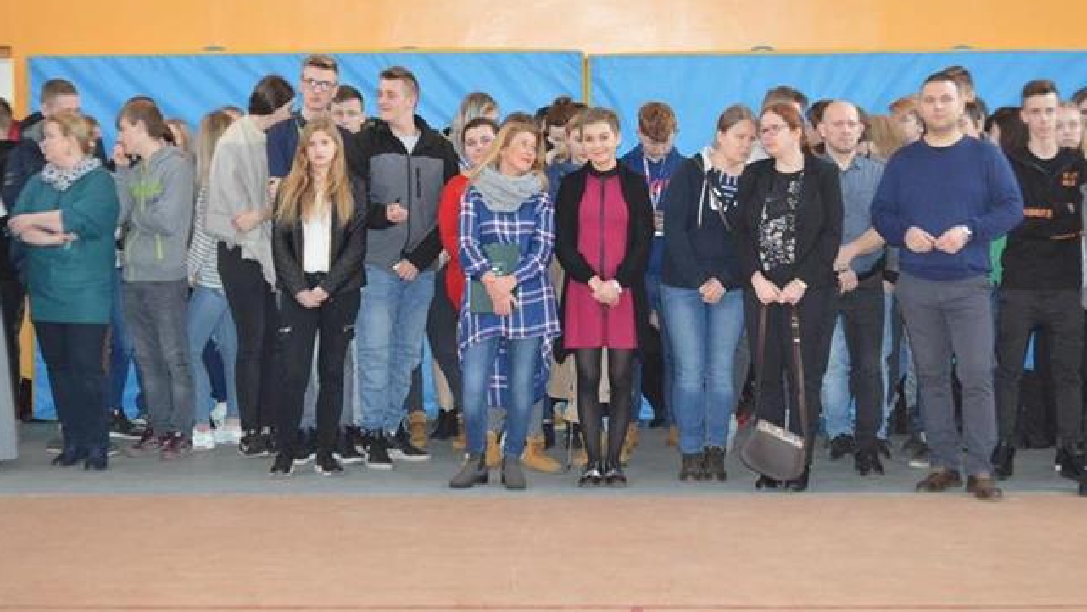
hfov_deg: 24.3
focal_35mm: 88
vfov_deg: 13.8
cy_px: 297
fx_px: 2524
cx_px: 543
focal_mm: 55
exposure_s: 1/60
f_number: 5.6
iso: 2500
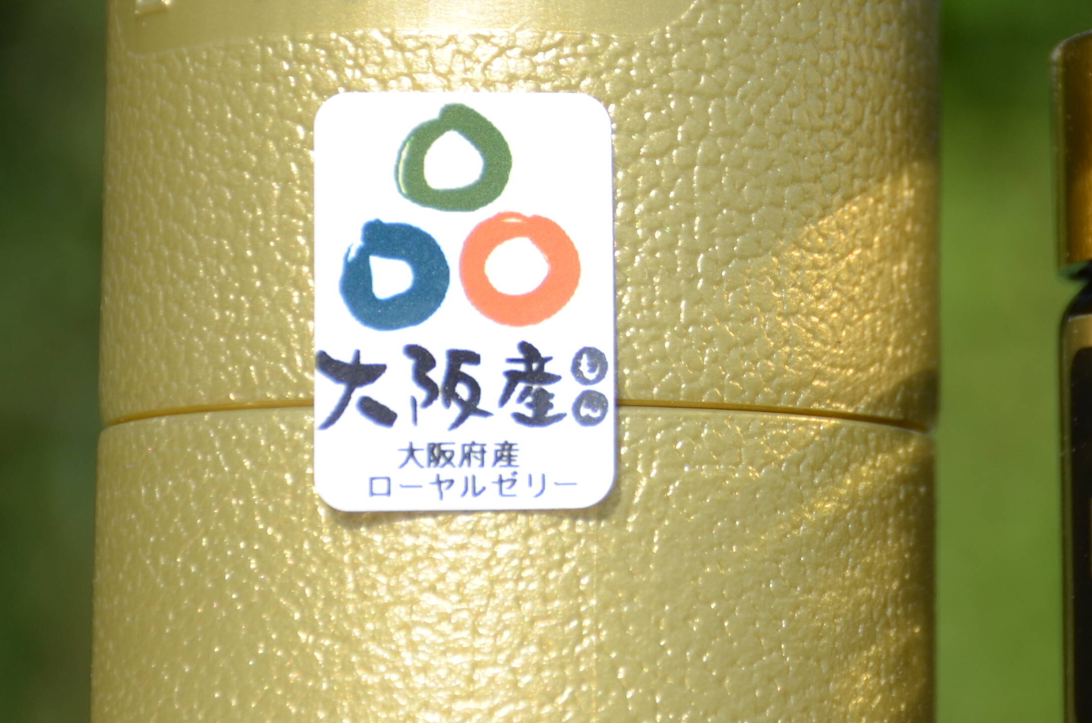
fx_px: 7663
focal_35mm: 253
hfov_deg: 8.1
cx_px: 891
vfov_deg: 5.4
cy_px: 213
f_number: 5
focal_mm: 75
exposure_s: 1/500
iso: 100
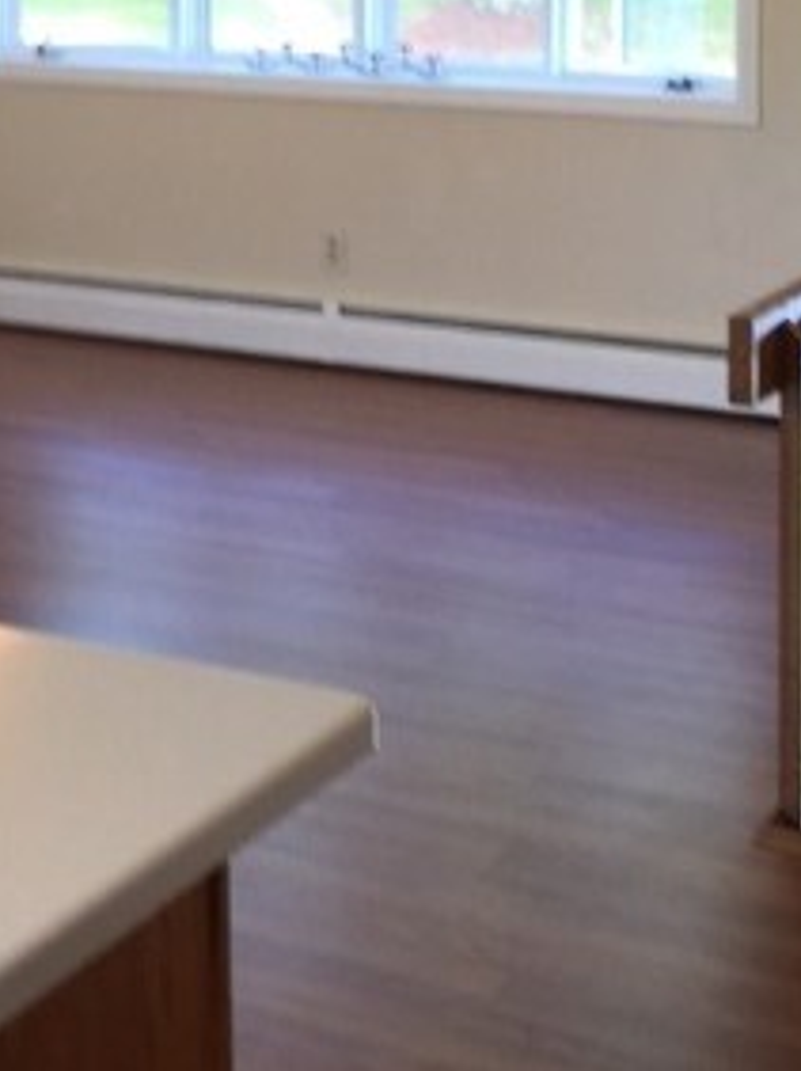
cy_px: -46
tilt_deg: -5.7
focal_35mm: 79
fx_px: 2441
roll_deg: -0.3
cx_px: 15
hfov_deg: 18.2
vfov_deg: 23.5
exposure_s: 1/60
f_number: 2.2
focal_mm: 4.15
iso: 32
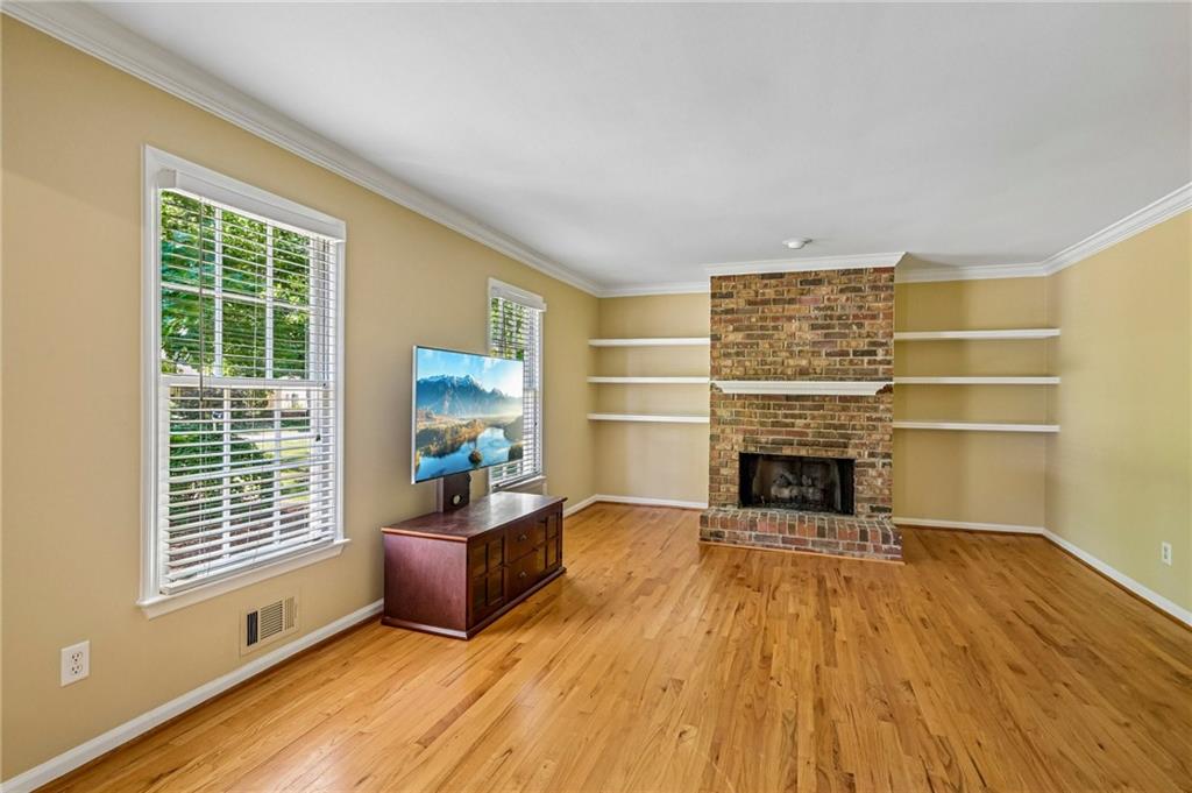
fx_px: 546
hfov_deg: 95.0
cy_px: 396
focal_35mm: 16
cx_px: 596
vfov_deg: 72.0
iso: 400
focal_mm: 16.5
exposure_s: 1/40
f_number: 8
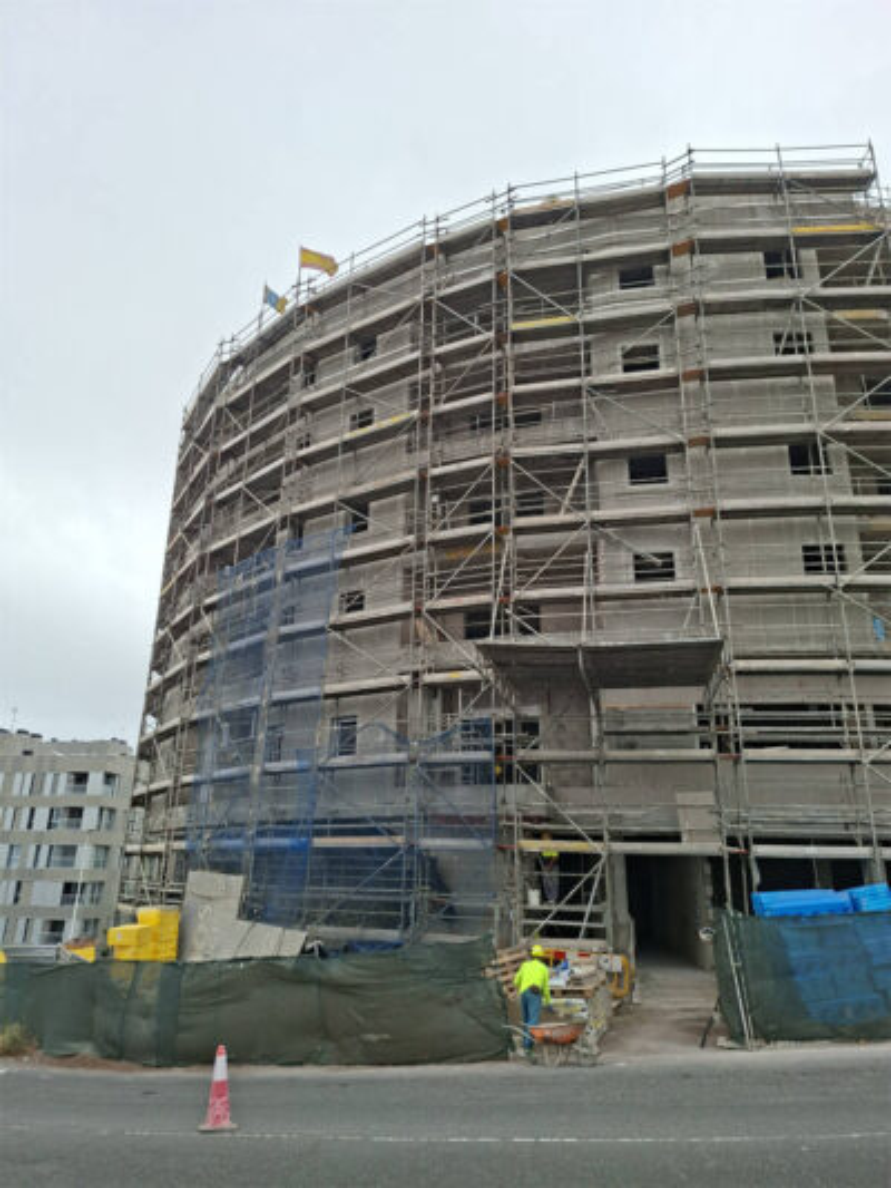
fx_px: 789
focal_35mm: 23
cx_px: 446
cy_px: 594
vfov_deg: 73.9
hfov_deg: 58.9
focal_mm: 5.5
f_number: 1.8
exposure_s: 1/1838
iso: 50
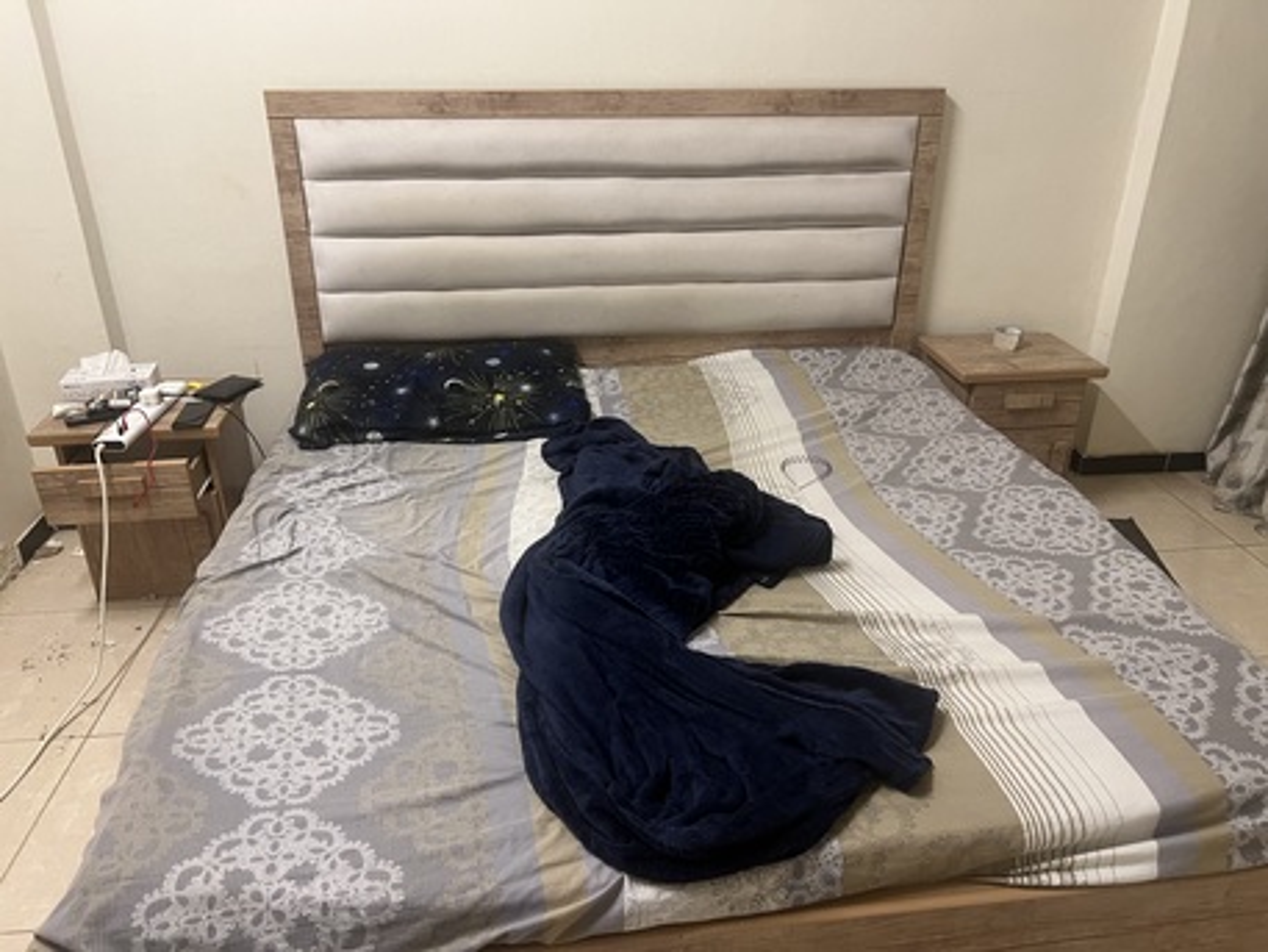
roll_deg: -1.1
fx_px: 953
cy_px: 476
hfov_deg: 67.3
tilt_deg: -26.7
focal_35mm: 26
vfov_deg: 53.1
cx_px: 634
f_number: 1.5
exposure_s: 1/60
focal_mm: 5.7
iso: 250
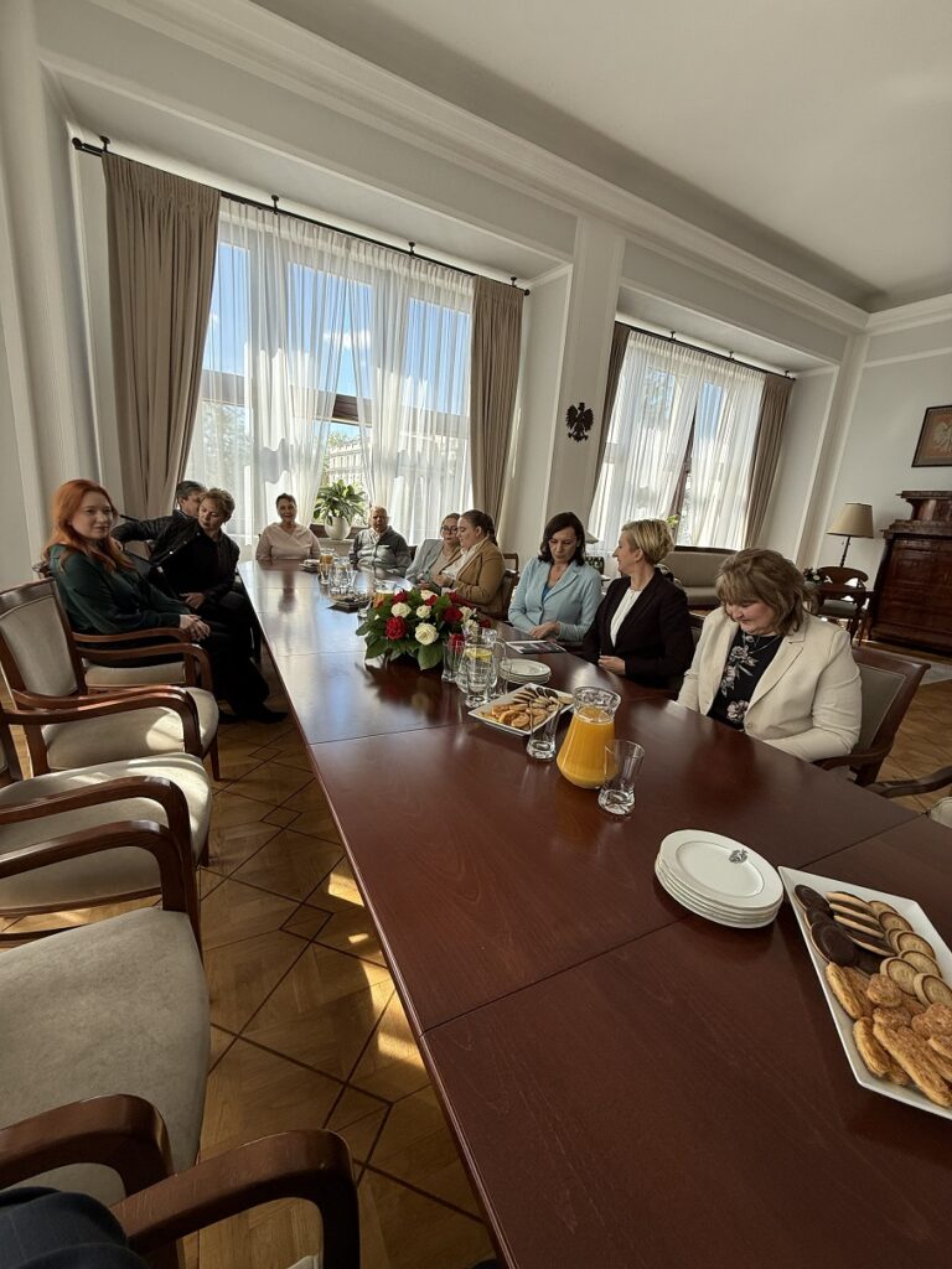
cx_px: 476
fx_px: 513
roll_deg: -6.2
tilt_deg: -12.1
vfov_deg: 102.1
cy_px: 634
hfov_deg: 85.7
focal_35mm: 14
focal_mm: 2.22
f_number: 2.2
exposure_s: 1/254
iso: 64
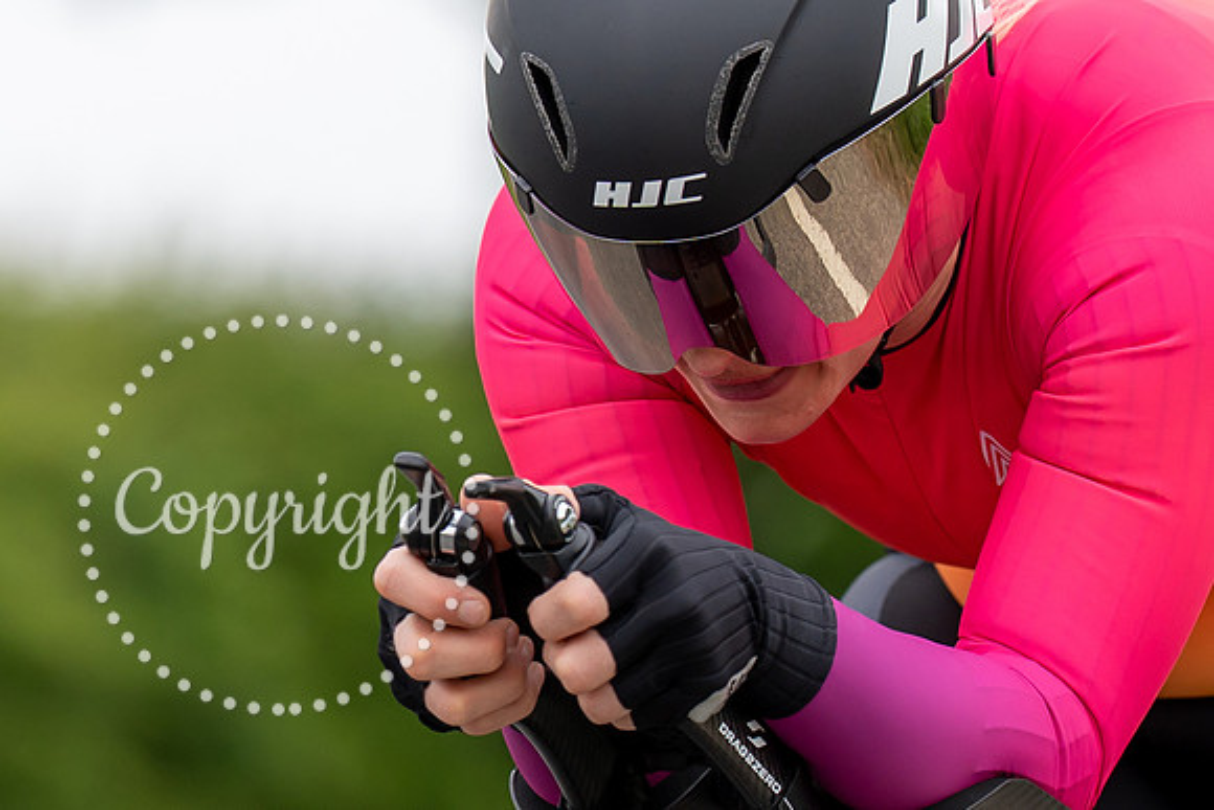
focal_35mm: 559
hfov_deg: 3.7
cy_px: 729
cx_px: 644
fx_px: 18842
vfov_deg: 2.5
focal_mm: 162
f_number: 3.2
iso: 250
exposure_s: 1/1250
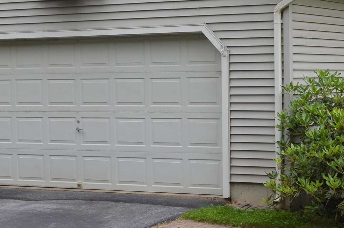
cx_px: 315
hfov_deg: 18.6
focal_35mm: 108
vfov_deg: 12.6
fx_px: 1030
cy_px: 73
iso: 200
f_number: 6.3
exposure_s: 1/160
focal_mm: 24
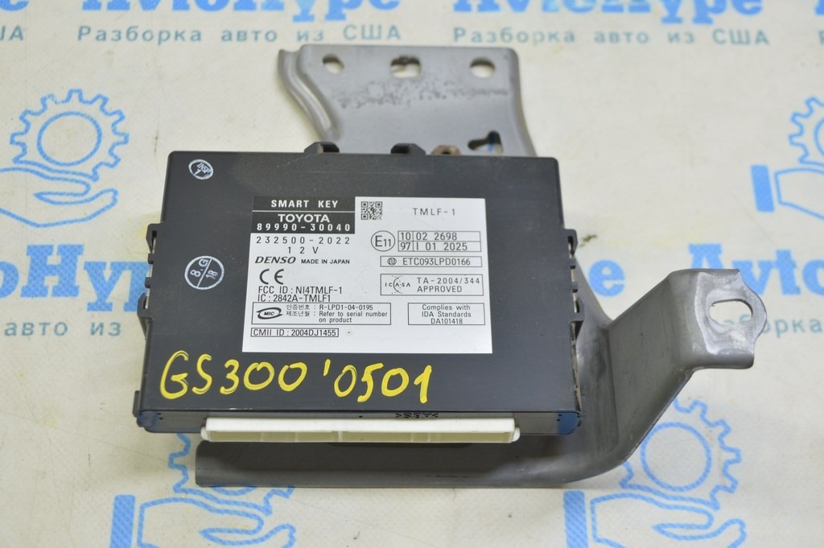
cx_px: 412
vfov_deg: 26.4
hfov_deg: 38.9
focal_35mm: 51
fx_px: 1166
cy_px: 274
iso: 400
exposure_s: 1/20
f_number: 5.6
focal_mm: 34
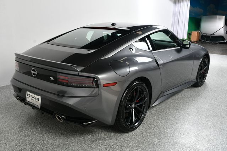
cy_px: 76
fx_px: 227
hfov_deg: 53.2
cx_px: 114
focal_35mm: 36
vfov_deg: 36.8
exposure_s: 1/160
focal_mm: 24
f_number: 9
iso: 100
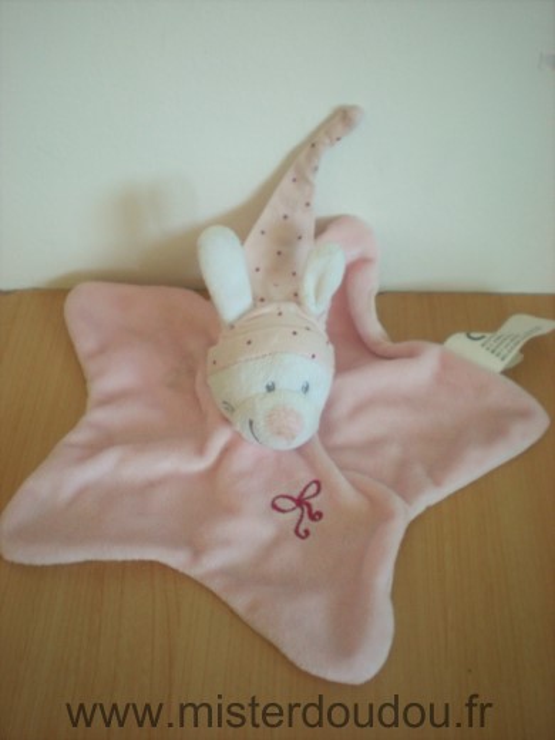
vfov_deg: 49.0
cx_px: 278
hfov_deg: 37.7
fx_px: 812
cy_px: 370
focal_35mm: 38
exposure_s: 1/40.8
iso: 200
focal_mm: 6.3
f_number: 3.1
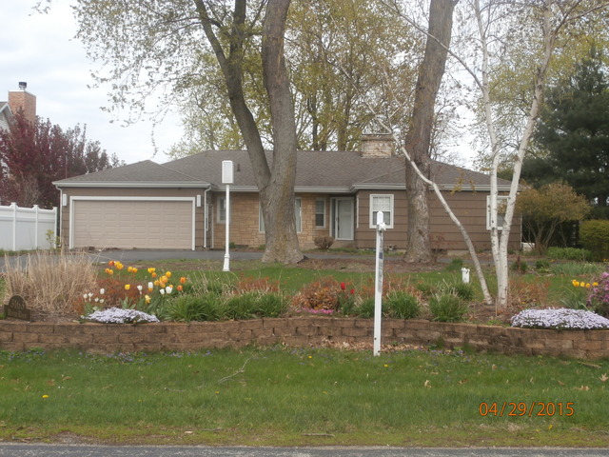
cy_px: 228
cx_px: 304
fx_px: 827
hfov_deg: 40.4
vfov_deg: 30.9
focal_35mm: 47
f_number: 4.2
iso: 100
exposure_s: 1/250
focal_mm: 8.29
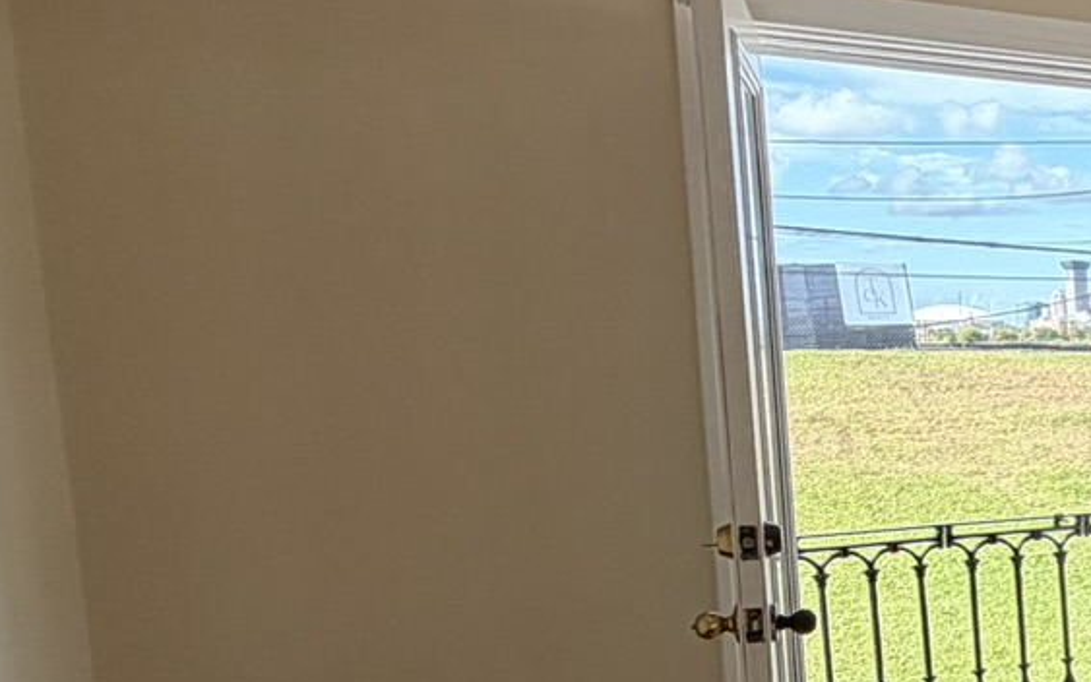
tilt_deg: -7.8
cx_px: 1688
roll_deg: +0.0
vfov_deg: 23.7
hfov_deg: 26.0
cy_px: 537
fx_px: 1606
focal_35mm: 54
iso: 50
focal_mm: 2.22
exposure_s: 1/155
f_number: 2.2
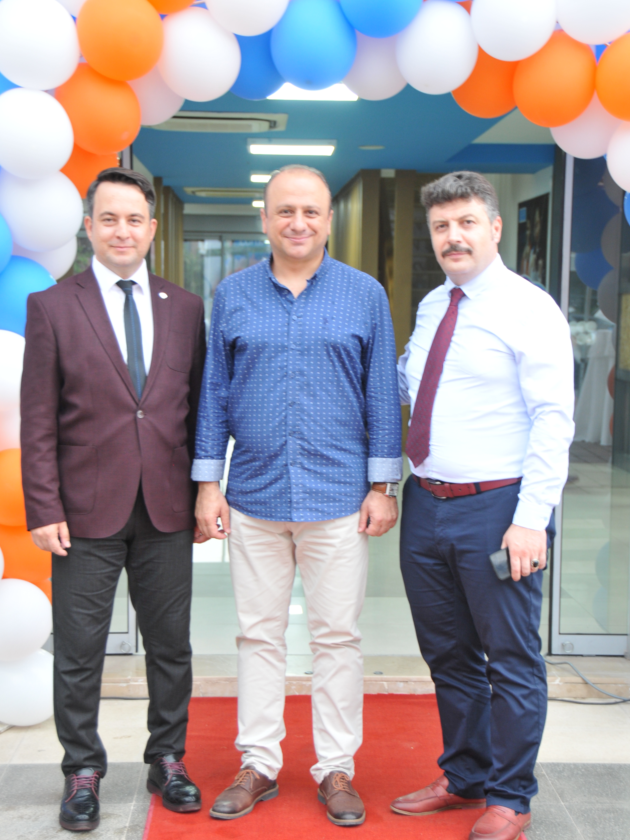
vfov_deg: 28.9
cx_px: 324
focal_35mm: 67
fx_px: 1626
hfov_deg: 21.9
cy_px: 466
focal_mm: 40
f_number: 4.5
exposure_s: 1/13
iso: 400
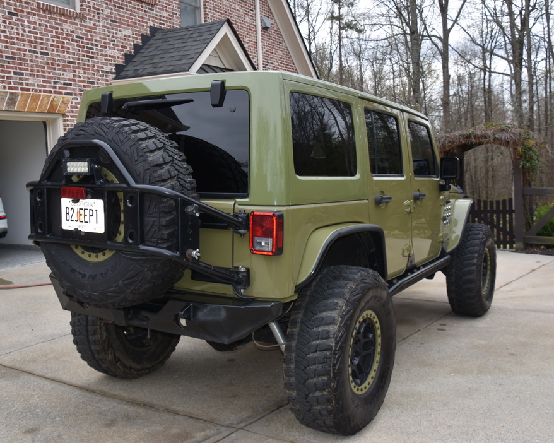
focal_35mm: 37
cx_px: 269
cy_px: 215
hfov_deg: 49.6
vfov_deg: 40.5
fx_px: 600
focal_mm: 21
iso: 100
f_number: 5.6
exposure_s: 1/250
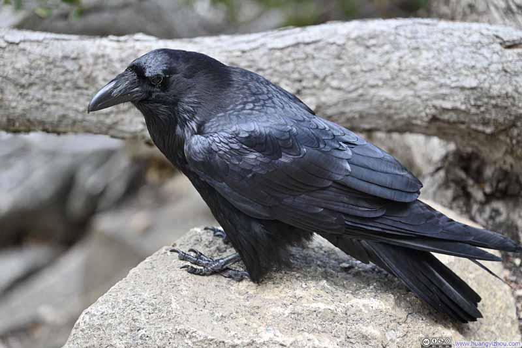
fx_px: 1741
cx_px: 261
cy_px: 174
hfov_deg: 17.1
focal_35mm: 120
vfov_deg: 11.4
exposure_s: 1/125
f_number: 4
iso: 200
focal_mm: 120
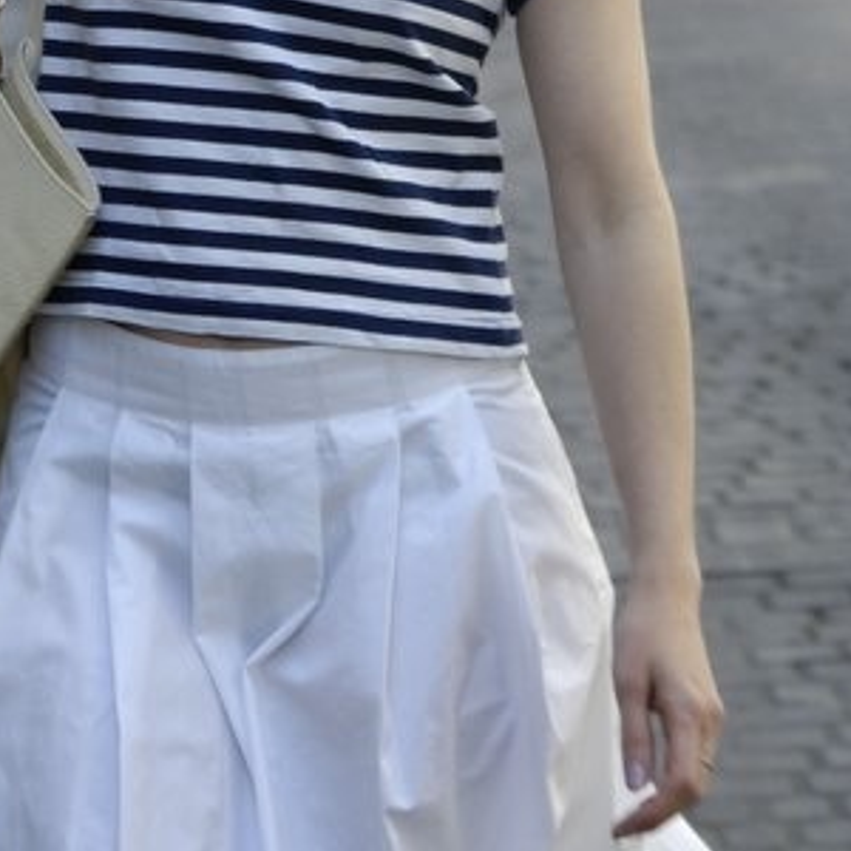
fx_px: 6397
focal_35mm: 230
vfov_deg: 7.6
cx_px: 260
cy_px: 148
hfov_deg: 7.6
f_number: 6.3
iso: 400
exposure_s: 1/20.8
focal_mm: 8.2
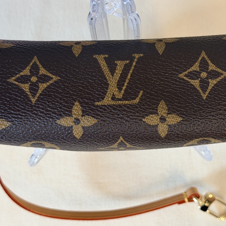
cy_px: 105
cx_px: 136
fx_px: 510
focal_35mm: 69
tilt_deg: -82.1
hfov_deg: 25.0
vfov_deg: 25.0
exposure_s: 1/50
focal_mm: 6.76
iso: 125
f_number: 1.78
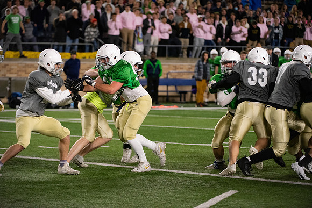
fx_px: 1734
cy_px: 104
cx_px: 156
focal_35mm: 200
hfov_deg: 10.3
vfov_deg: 6.9
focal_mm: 200
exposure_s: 1/500
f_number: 4.5
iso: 4500
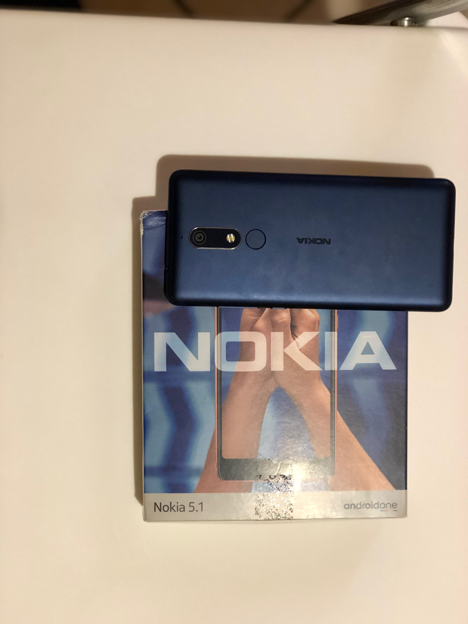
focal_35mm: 57
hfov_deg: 25.7
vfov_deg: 33.8
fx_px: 1028
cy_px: 312
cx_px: 234
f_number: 2.8
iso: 320
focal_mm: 6.6
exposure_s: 1/33
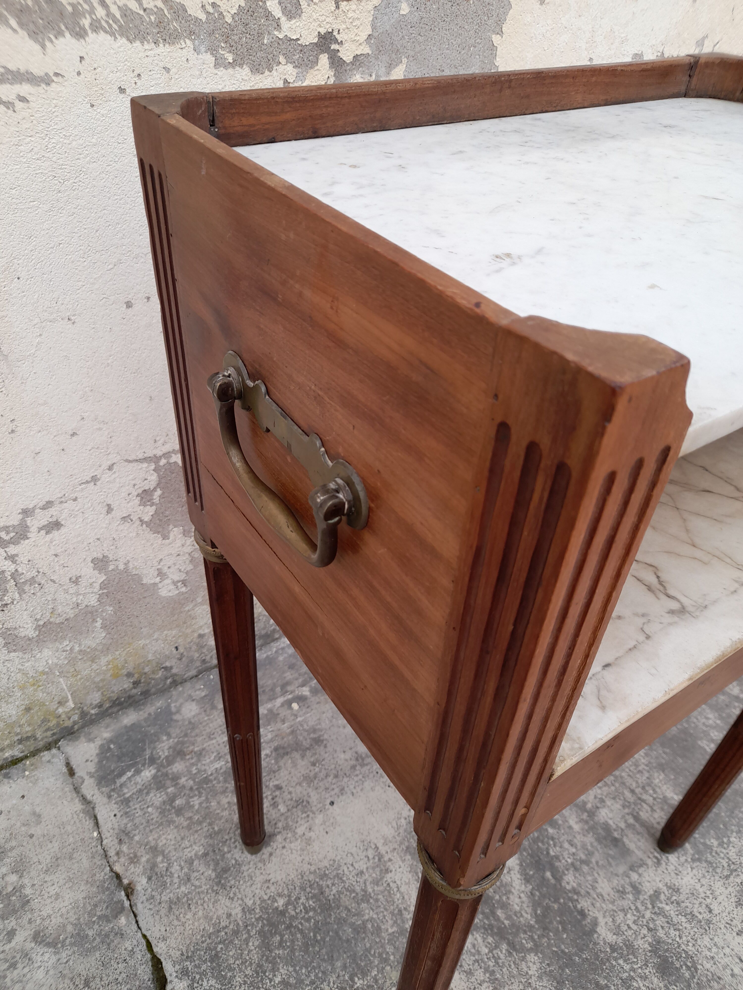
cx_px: 372
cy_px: 495
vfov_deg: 69.4
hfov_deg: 54.9
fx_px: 715
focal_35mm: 25
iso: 20
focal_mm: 4.6
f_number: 2
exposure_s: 1/117
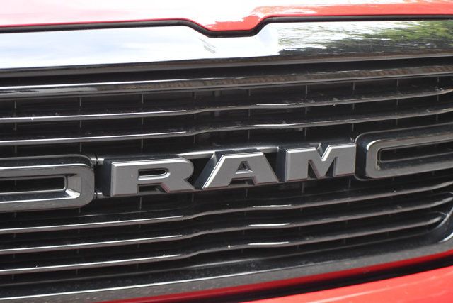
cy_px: 152
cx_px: 226
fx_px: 1548
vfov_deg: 11.2
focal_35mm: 123
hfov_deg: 16.6
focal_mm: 82
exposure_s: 1/125
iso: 1600
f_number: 4.8
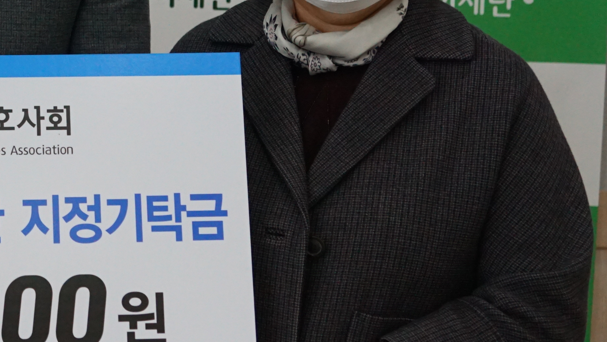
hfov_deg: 23.0
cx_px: -62
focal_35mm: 87
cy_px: 28
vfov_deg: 13.8
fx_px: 1400
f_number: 2.8
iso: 1250
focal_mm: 24
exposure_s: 1/400
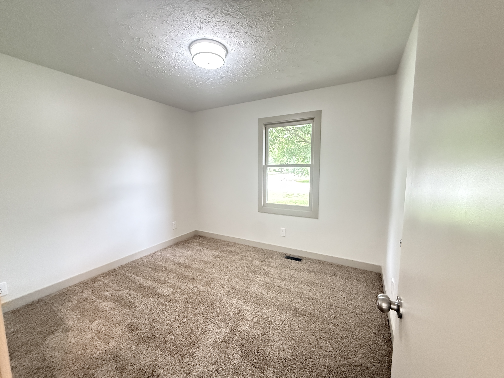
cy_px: 189
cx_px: 252
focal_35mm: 14
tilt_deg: -6.5
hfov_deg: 102.1
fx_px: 204
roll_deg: +0.0
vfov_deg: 85.7
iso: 800
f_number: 2.2
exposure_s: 1/60
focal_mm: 2.22
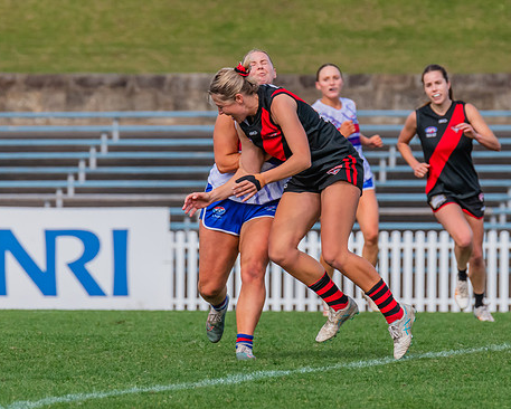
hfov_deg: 2.4
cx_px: 170
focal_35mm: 802
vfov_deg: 1.9
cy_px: 195
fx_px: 12134
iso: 800
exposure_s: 1/1250
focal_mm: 420
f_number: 10
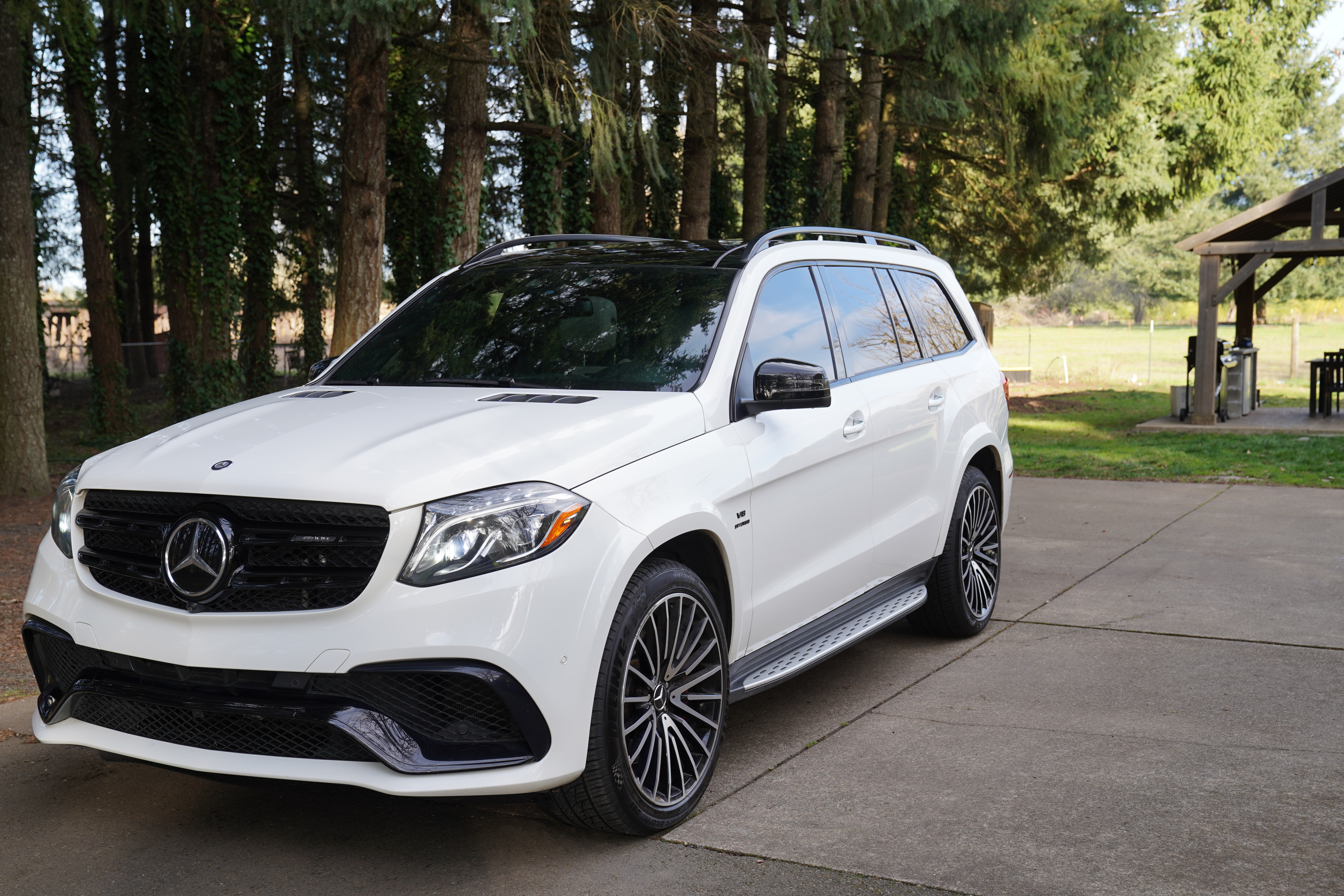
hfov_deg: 46.4
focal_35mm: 42
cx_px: 672
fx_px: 1568
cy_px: 448
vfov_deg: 31.9
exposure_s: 1/100
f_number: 5
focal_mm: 42
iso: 100
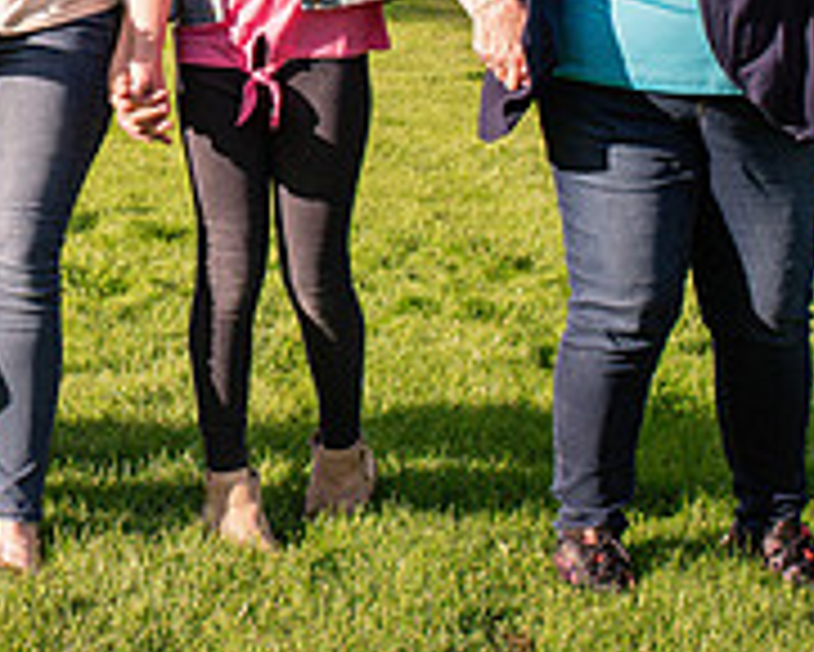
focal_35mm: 105
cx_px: -85
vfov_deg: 14.3
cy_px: -83
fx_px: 2531
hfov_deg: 17.6
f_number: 5.6
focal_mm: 35
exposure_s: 1/2000
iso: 800
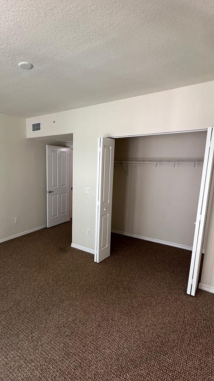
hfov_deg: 54.1
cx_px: 62
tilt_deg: -10.3
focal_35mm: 20
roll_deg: -0.6
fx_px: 202
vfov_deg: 86.5
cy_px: 200
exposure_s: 1/99
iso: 160
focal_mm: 2.22
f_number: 2.2
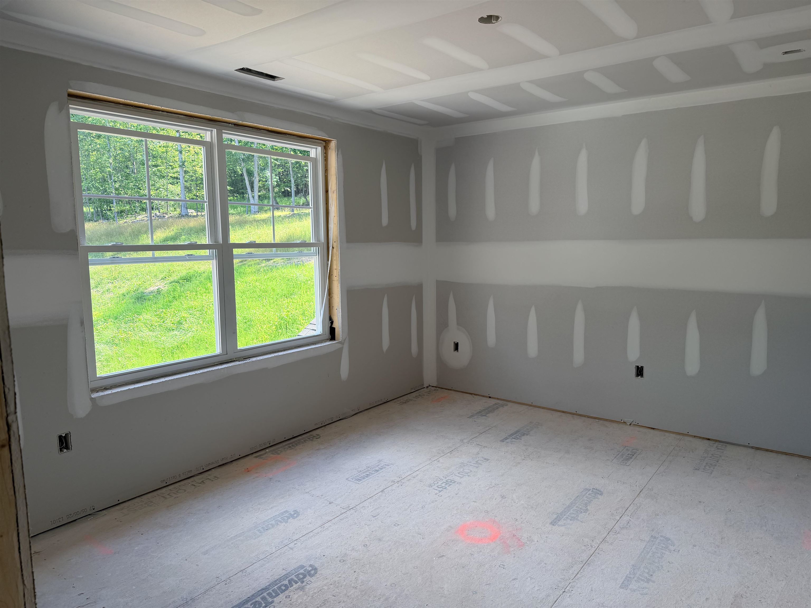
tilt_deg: -7.2
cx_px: 406
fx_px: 562
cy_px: 304
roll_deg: +0.6
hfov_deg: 71.6
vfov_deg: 56.8
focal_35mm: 24
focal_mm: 6.76
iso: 64
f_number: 1.78
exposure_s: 1/286
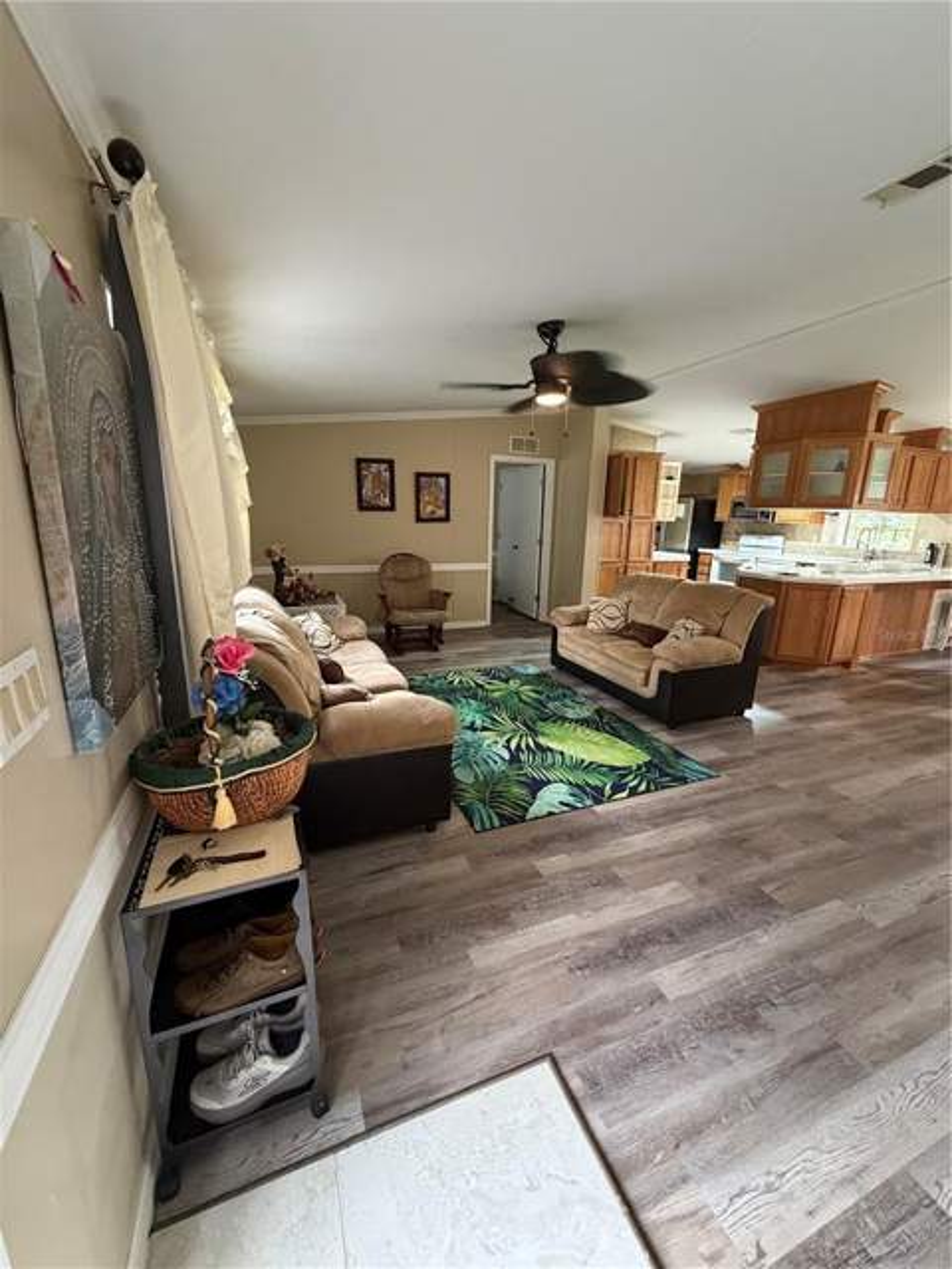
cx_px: 476
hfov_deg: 85.7
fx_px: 513
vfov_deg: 102.1
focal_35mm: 14
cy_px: 634
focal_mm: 2.22
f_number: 2.2
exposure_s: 1/60
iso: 500
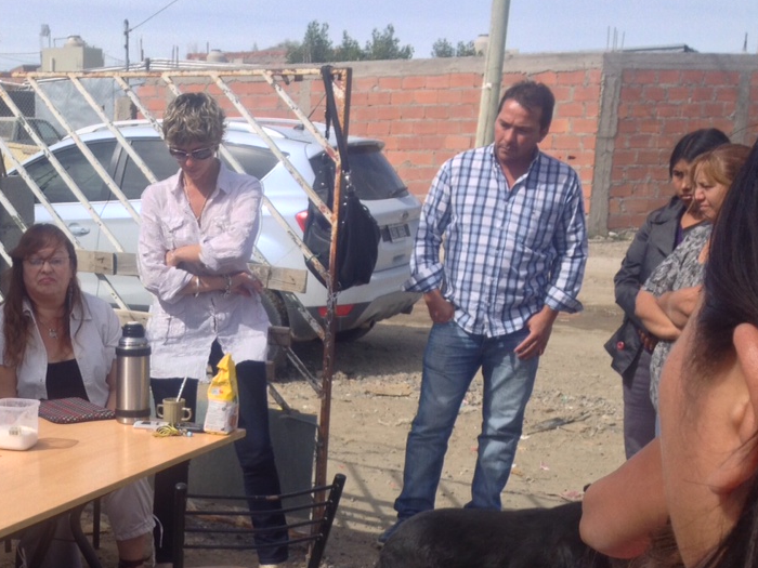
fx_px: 1401
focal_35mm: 64
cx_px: 107
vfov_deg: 22.5
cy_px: 477
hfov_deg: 29.3
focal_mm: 4.28
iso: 50
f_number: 2.4
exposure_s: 1/1227
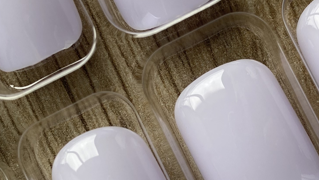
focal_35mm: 75
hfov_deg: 28.1
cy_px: 90
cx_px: 196
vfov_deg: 16.1
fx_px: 634
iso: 32
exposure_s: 1/122
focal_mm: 4.25
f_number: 1.8
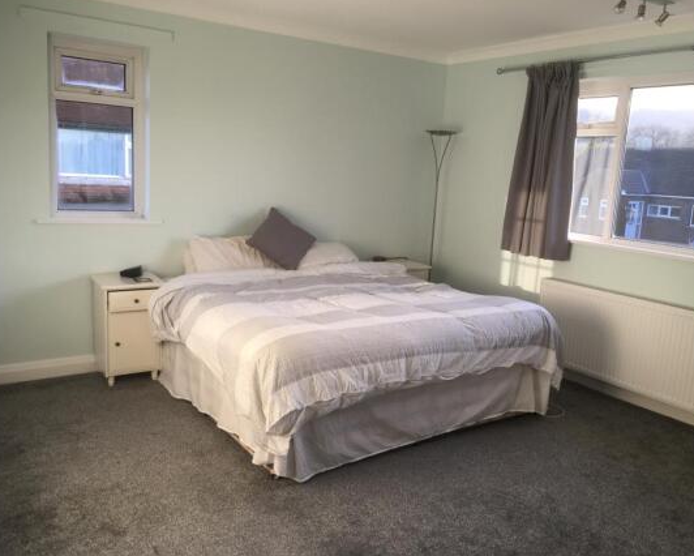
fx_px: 637
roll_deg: -4.6
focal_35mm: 31
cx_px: 363
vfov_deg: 47.1
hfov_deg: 57.1
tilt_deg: -10.3
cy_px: 279
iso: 40
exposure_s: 1/100
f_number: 2.2
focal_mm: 4.15
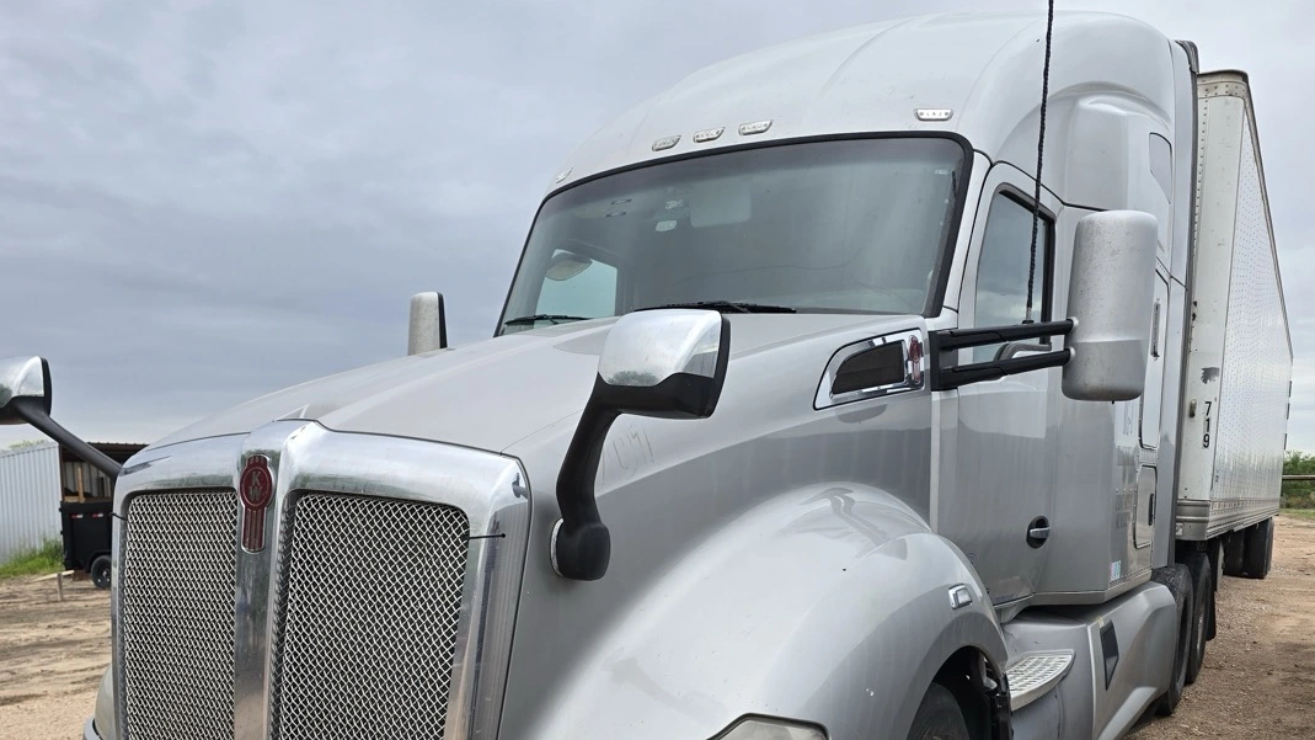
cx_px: 664
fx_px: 1046
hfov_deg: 64.3
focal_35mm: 30
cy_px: 553
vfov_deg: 38.0
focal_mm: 6.3
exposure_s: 1/180
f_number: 1.7
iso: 12
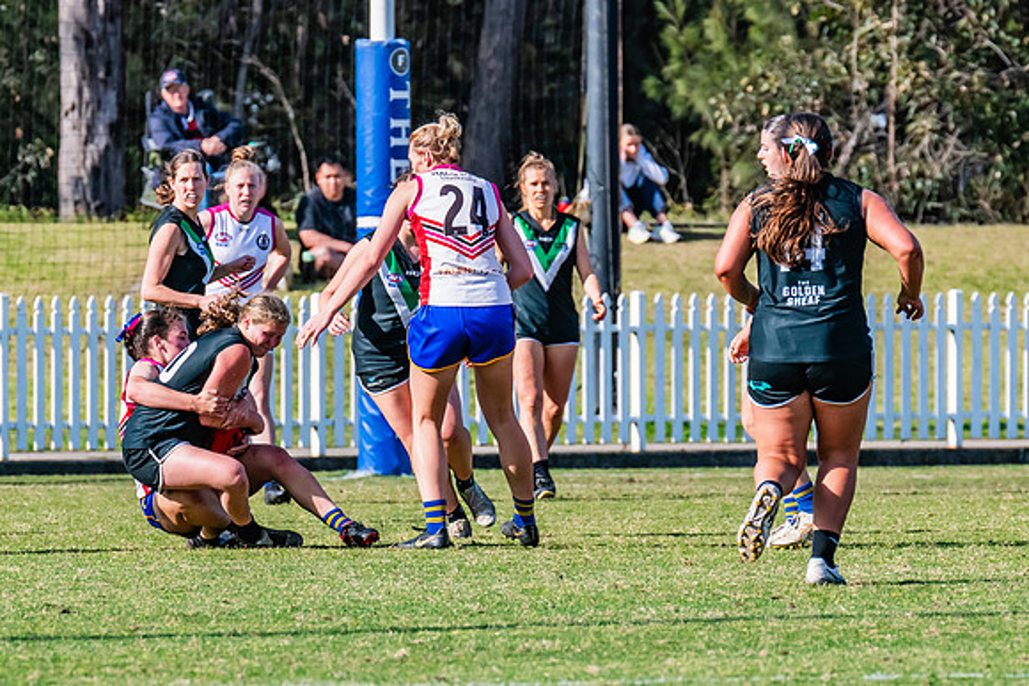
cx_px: 269
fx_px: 18786
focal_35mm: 657
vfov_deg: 2.1
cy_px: 381
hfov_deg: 3.1
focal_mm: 380
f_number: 9
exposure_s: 1/1600
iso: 800
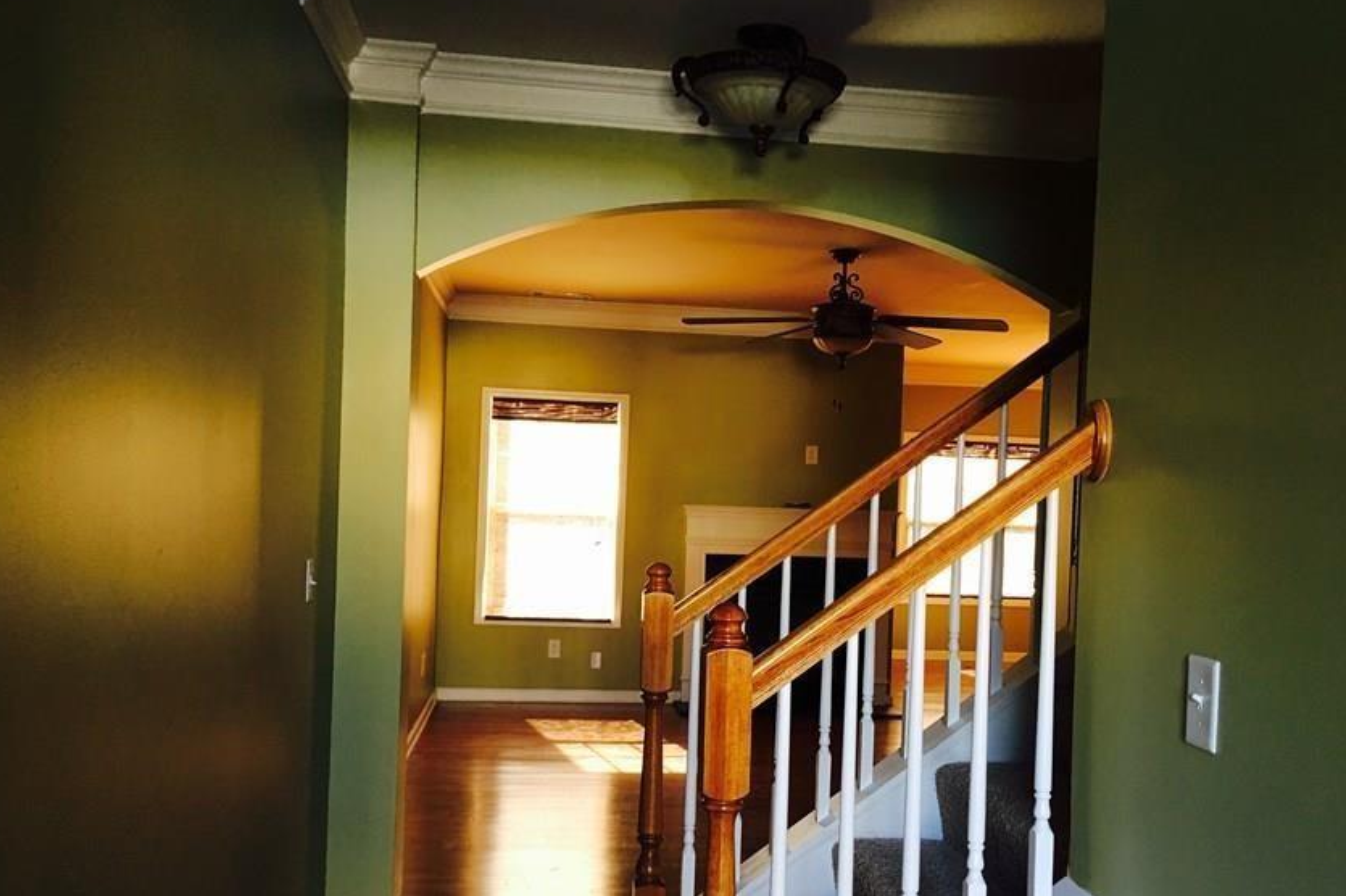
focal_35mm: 37
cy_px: 541
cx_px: 730
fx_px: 1383
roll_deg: -1.7
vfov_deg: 35.8
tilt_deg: -1.2
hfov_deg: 51.8
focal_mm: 4.15
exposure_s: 1/15
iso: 50
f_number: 2.2
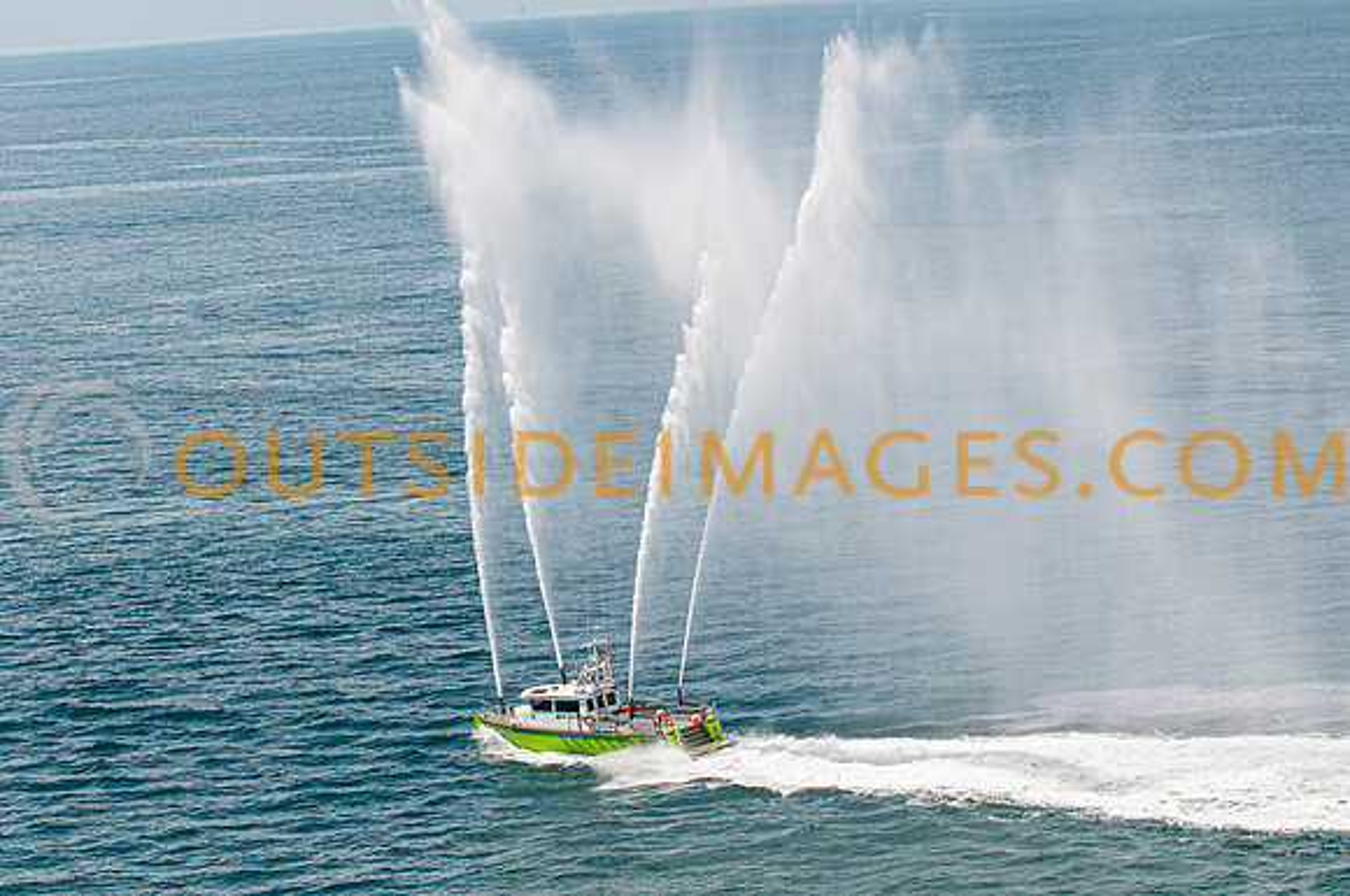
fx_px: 4494
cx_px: 675
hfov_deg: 17.1
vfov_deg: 11.4
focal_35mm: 120
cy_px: 448
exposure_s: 1/2500
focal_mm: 80
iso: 250
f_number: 5
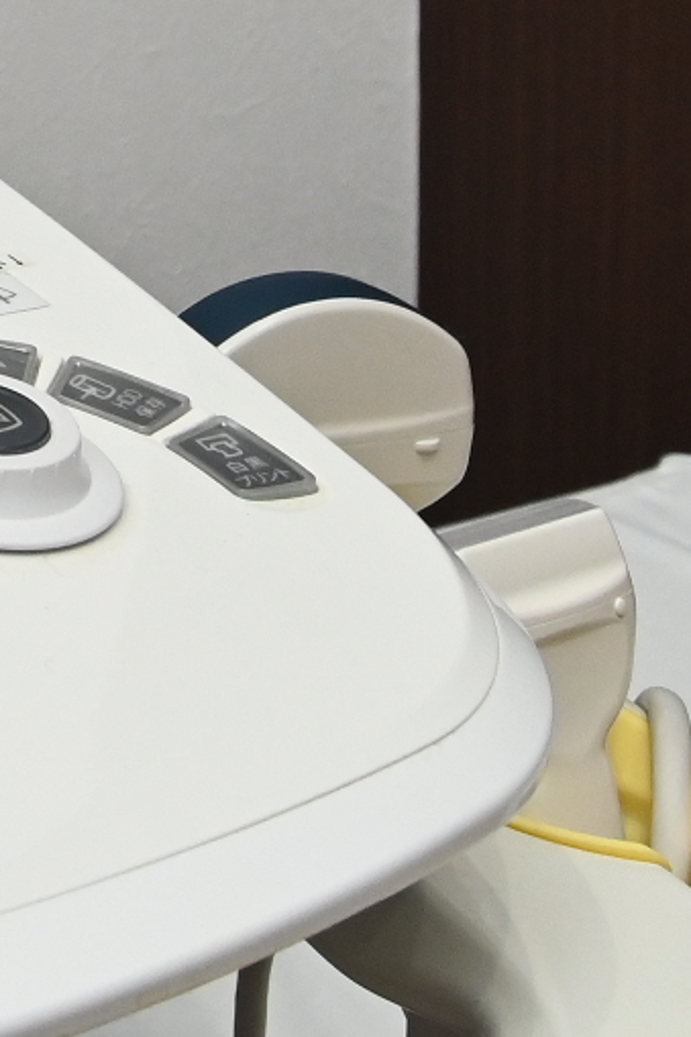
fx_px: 3083
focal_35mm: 107
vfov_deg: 17.2
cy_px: -524
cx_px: -927
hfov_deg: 11.0
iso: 1600
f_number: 6.3
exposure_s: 1/200
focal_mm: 18
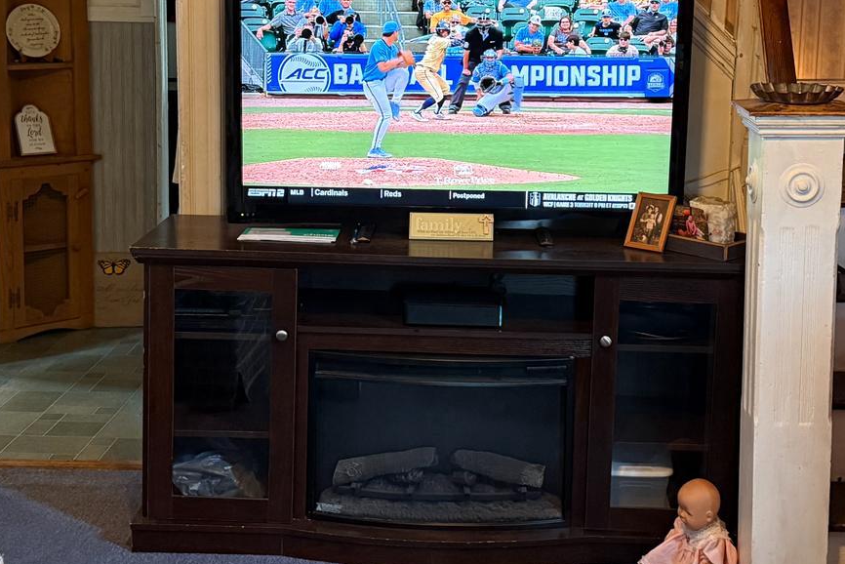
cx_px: 479
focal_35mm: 59
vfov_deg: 22.8
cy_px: 156
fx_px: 1385
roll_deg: -1.7
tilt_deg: -7.9
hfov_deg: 33.9
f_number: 1.78
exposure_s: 1/40
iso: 640
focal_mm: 6.76
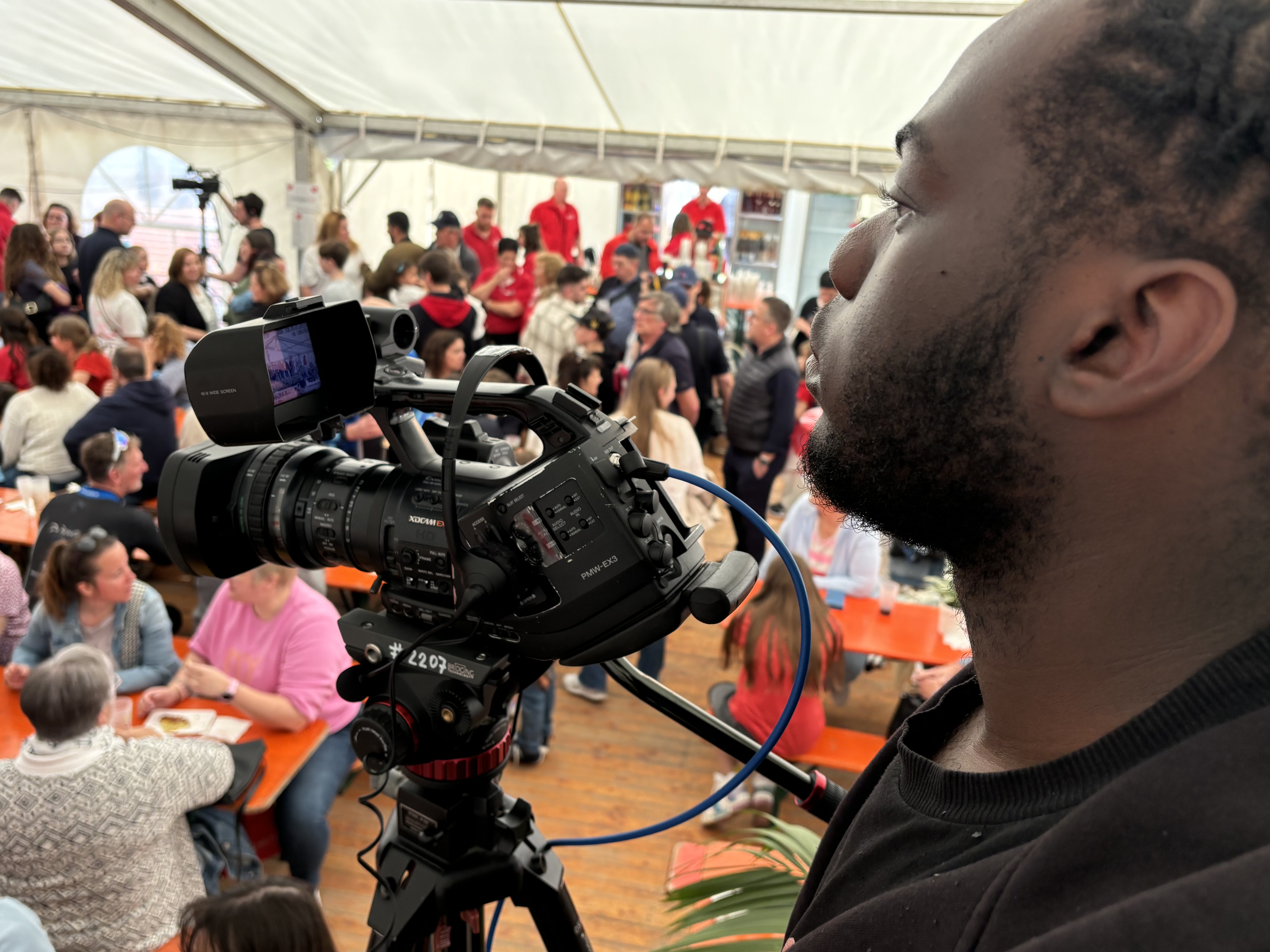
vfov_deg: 46.8
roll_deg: -3.9
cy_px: 454
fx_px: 1101
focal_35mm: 30
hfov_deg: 59.9
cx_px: 611
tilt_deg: -19.3
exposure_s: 1/100
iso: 64
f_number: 1.6
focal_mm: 5.96
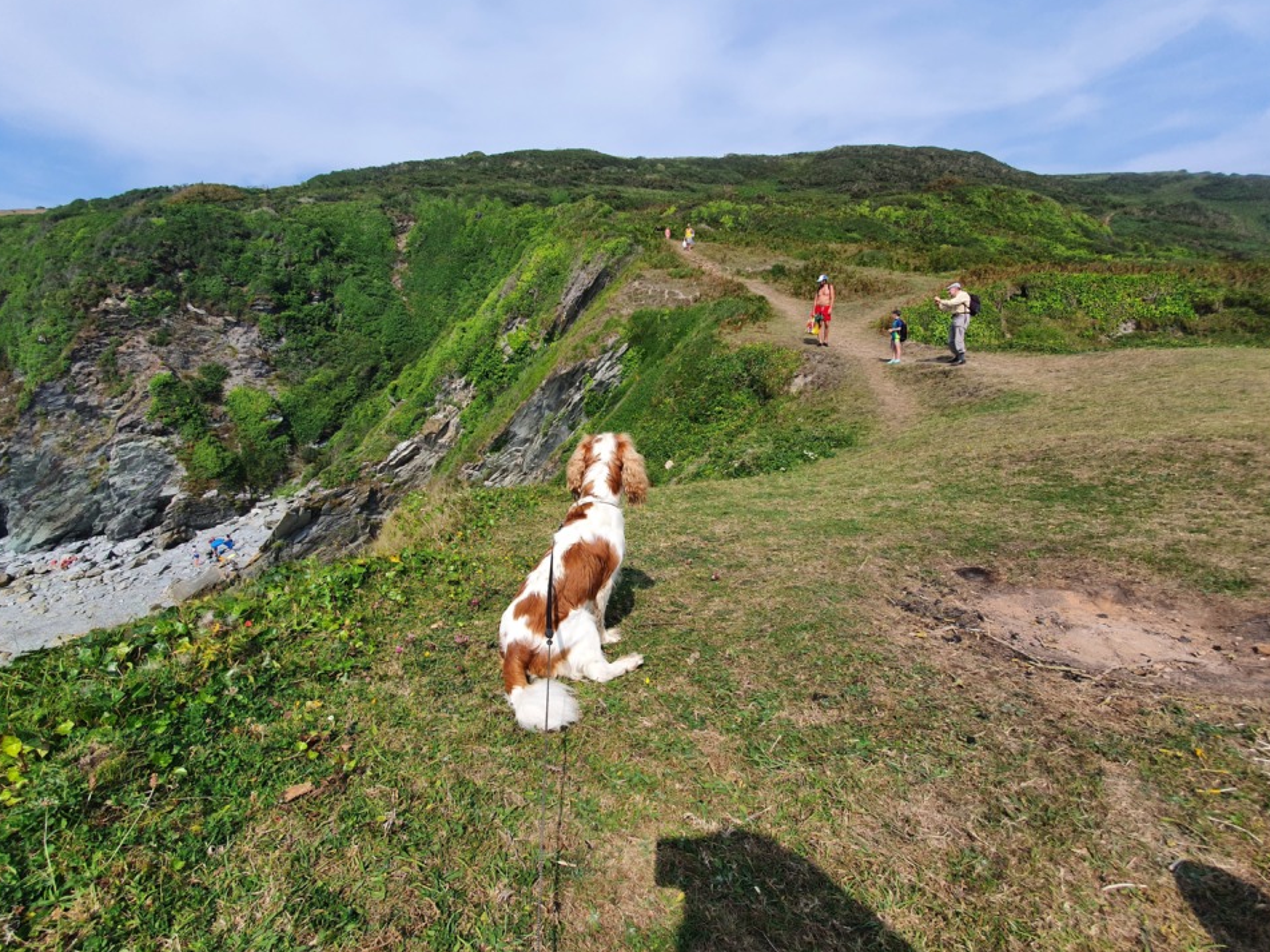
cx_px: 601
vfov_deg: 85.6
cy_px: 503
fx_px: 514
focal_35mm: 14
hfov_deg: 102.0
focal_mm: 1.8
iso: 50
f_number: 2.2
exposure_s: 1/1056
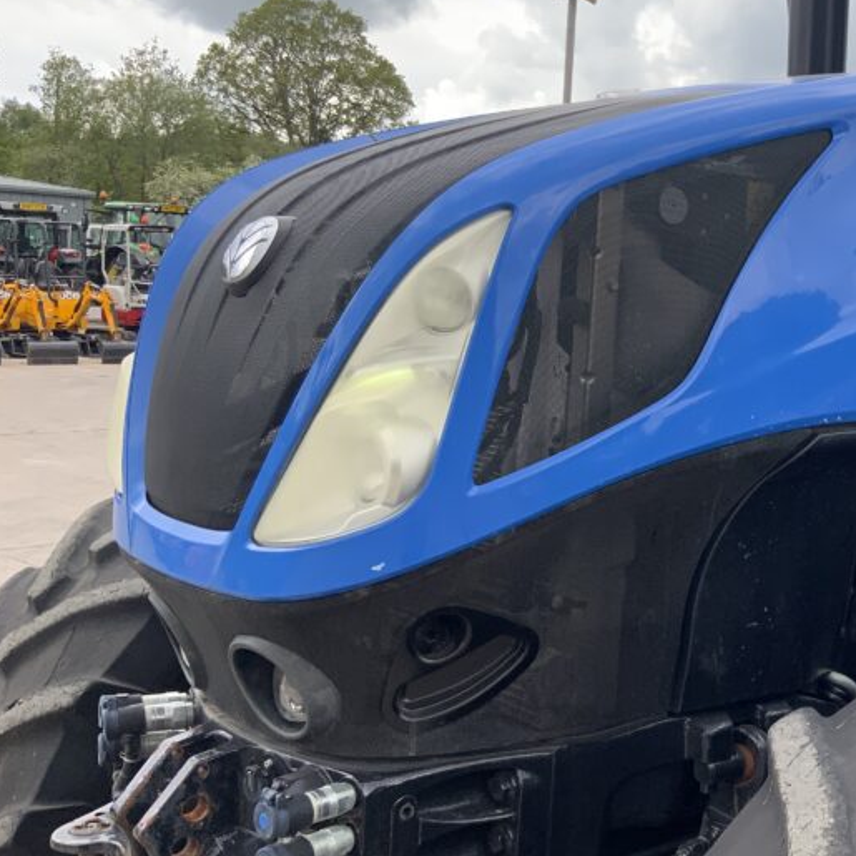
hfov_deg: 31.1
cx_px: 844
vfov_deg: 33.4
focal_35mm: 51
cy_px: 406
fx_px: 1427
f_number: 1.8
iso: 16
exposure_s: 1/446
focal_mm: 3
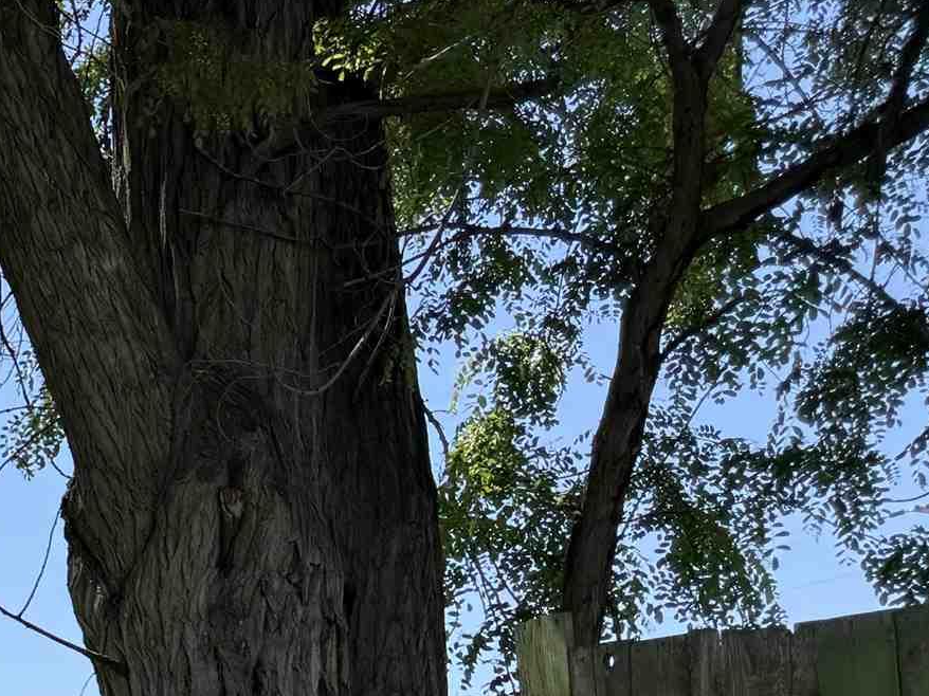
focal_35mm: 84
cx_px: -689
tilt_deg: +2.1
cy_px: 1027
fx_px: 2254
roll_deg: -2.7
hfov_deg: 18.7
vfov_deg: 16.1
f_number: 1.78
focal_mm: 6.76
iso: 80
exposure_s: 1/2232
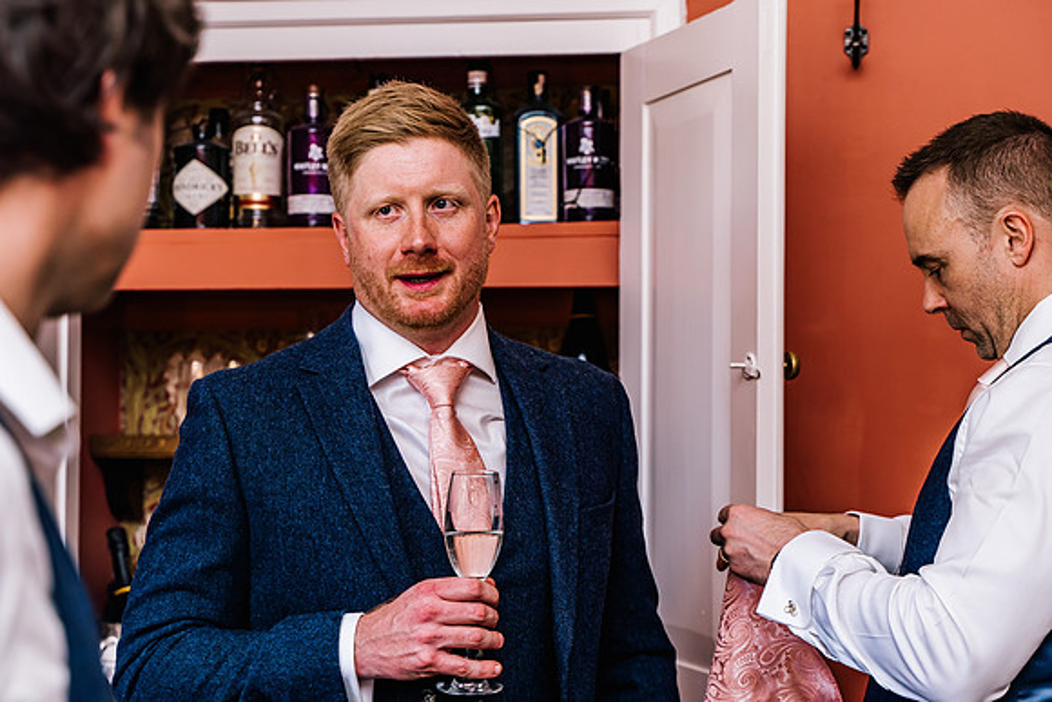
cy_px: 351
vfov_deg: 22.3
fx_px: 1784
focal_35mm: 61
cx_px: 526
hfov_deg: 32.8
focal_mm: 59
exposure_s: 1/160
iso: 800
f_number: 4
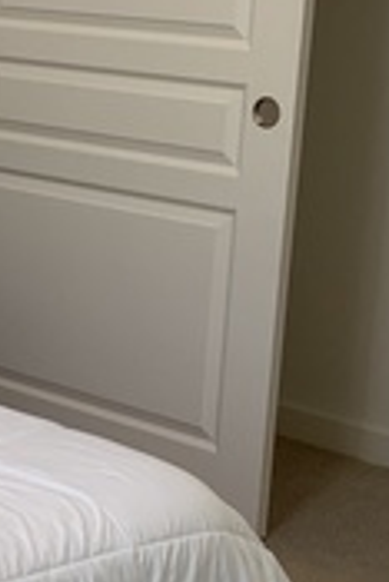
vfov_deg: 19.8
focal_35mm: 103
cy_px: 306
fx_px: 1666
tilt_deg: -16.0
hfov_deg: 12.6
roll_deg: -1.8
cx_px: -194
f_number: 1.8
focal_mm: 4.25
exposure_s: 1/60
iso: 80
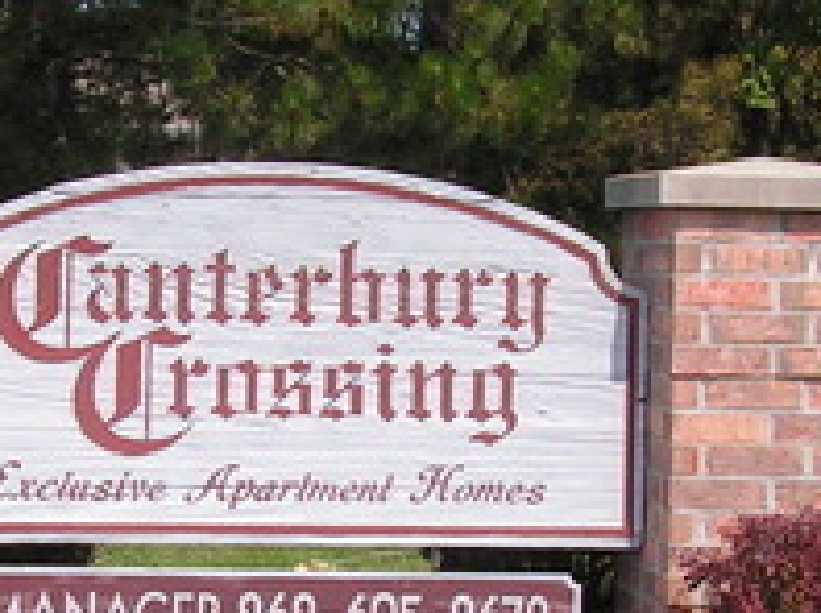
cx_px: 346
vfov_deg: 11.6
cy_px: 360
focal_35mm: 128
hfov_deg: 15.4
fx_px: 3032
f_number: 5.6
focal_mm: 6.3
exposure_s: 1/320
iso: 50
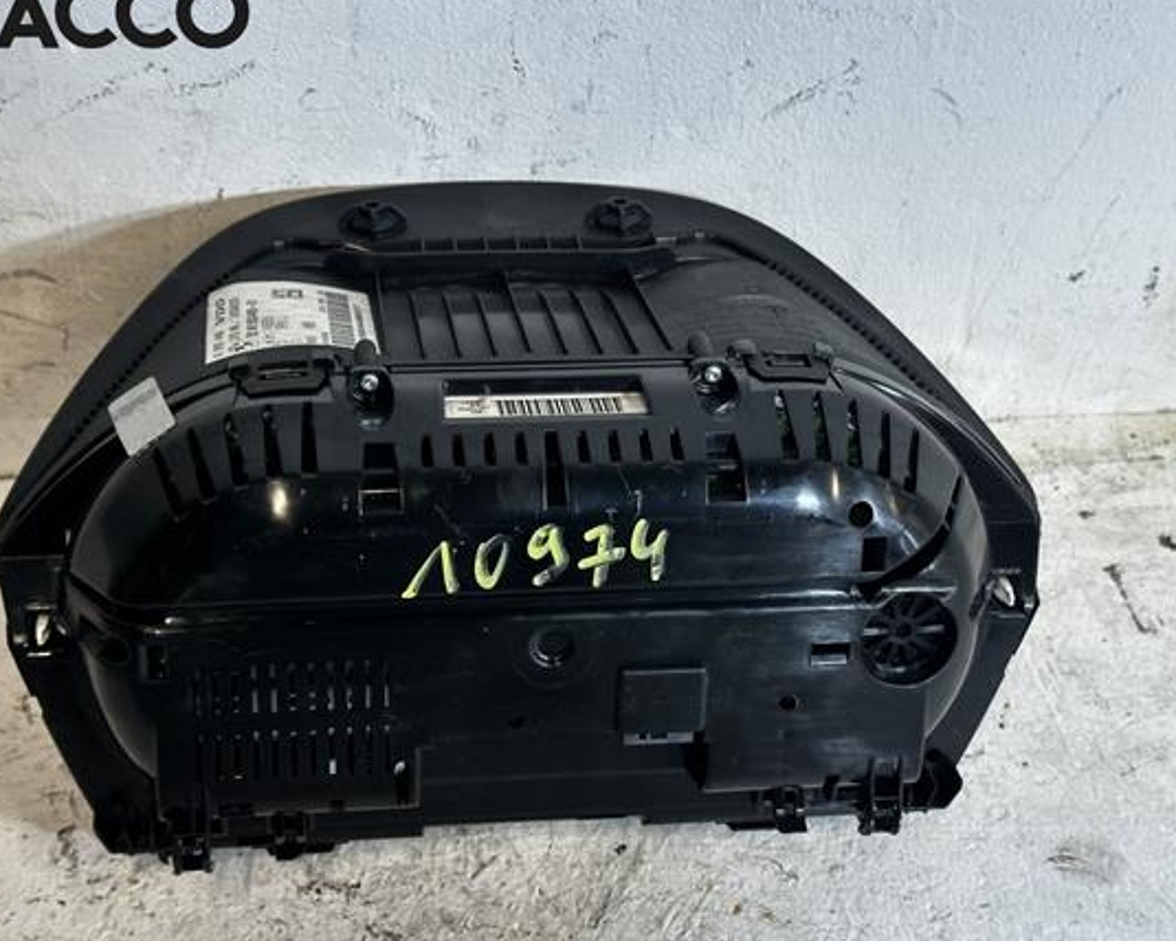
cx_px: 530
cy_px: 501
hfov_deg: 33.5
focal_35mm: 56
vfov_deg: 27.1
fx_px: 1949
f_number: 1.78
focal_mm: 6.86
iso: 125
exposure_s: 1/100
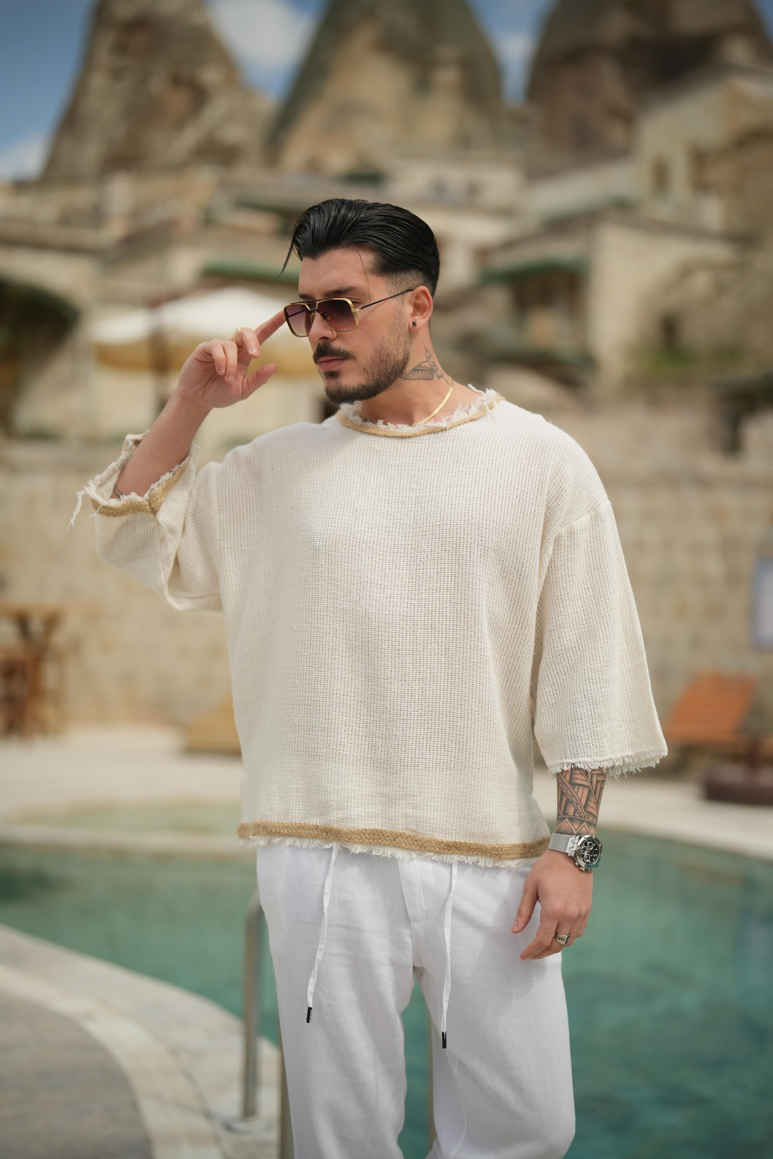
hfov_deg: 27.0
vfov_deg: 39.6
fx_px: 1610
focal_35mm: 50
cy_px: 580
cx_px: 386
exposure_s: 1/1600
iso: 320
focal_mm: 50
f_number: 1.2
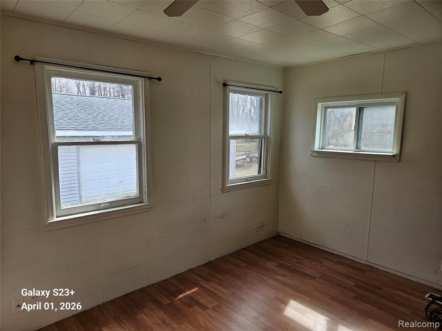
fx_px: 294
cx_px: 221
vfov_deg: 58.9
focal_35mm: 23
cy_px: 166
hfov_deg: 73.9
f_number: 1.8
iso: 40
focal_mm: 5.4
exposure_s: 1/409
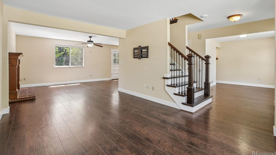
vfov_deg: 66.6
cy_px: 64
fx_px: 117
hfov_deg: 99.4
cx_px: 140
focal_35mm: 16
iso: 400
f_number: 8
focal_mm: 10
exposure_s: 1/40
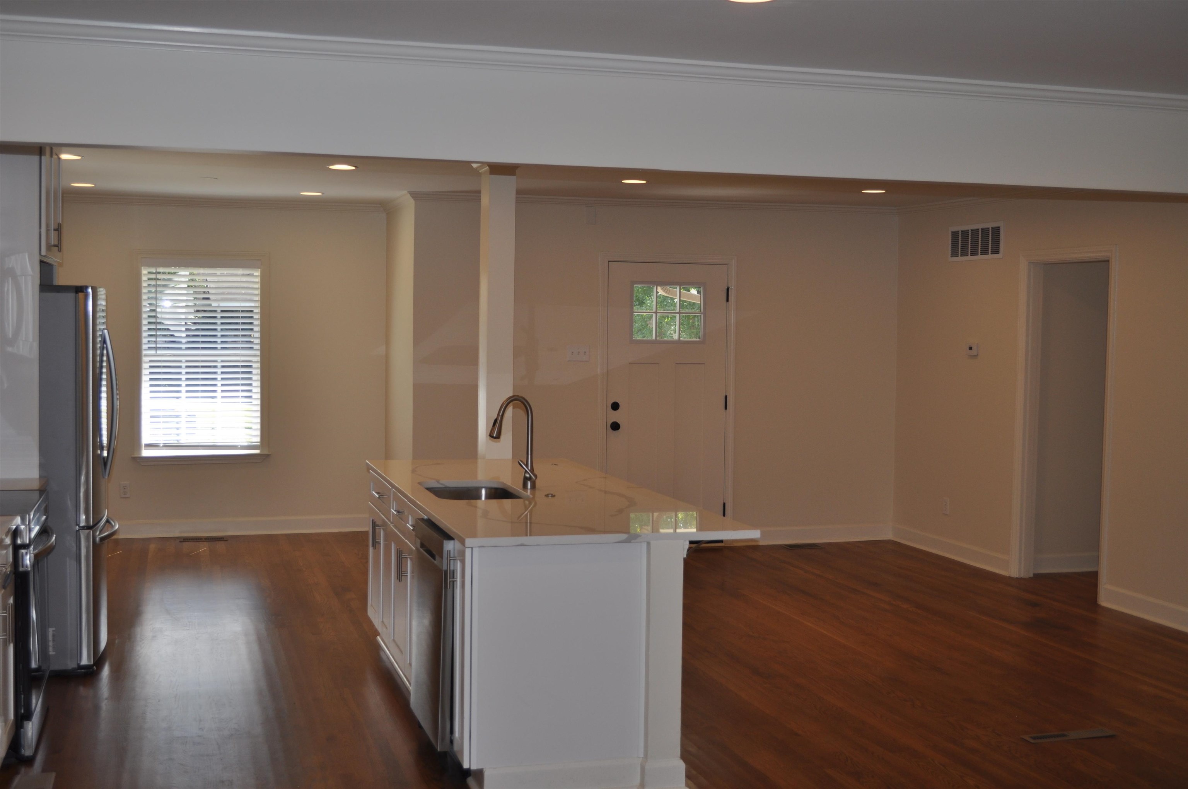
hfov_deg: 46.5
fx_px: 1384
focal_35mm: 42
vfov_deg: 31.8
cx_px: 594
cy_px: 394
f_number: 5
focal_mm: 28
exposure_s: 1/200
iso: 200
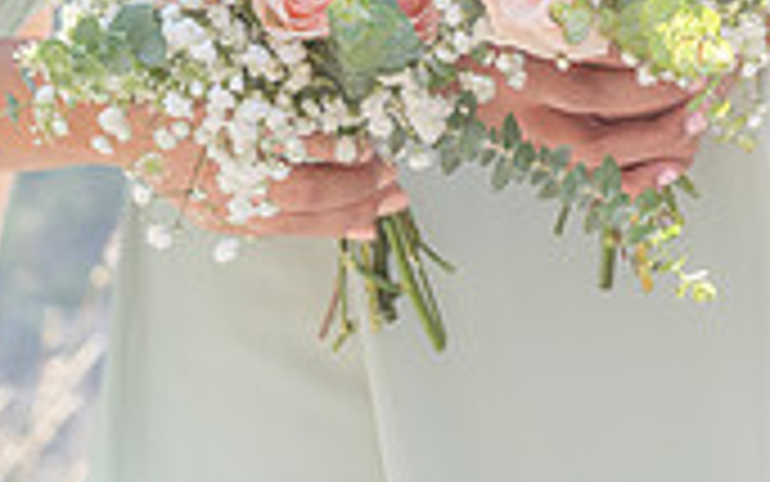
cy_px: 52
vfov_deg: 7.6
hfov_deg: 11.7
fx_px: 3632
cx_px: 1099
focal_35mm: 173
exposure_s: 1/160
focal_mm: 50
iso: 125
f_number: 4.5
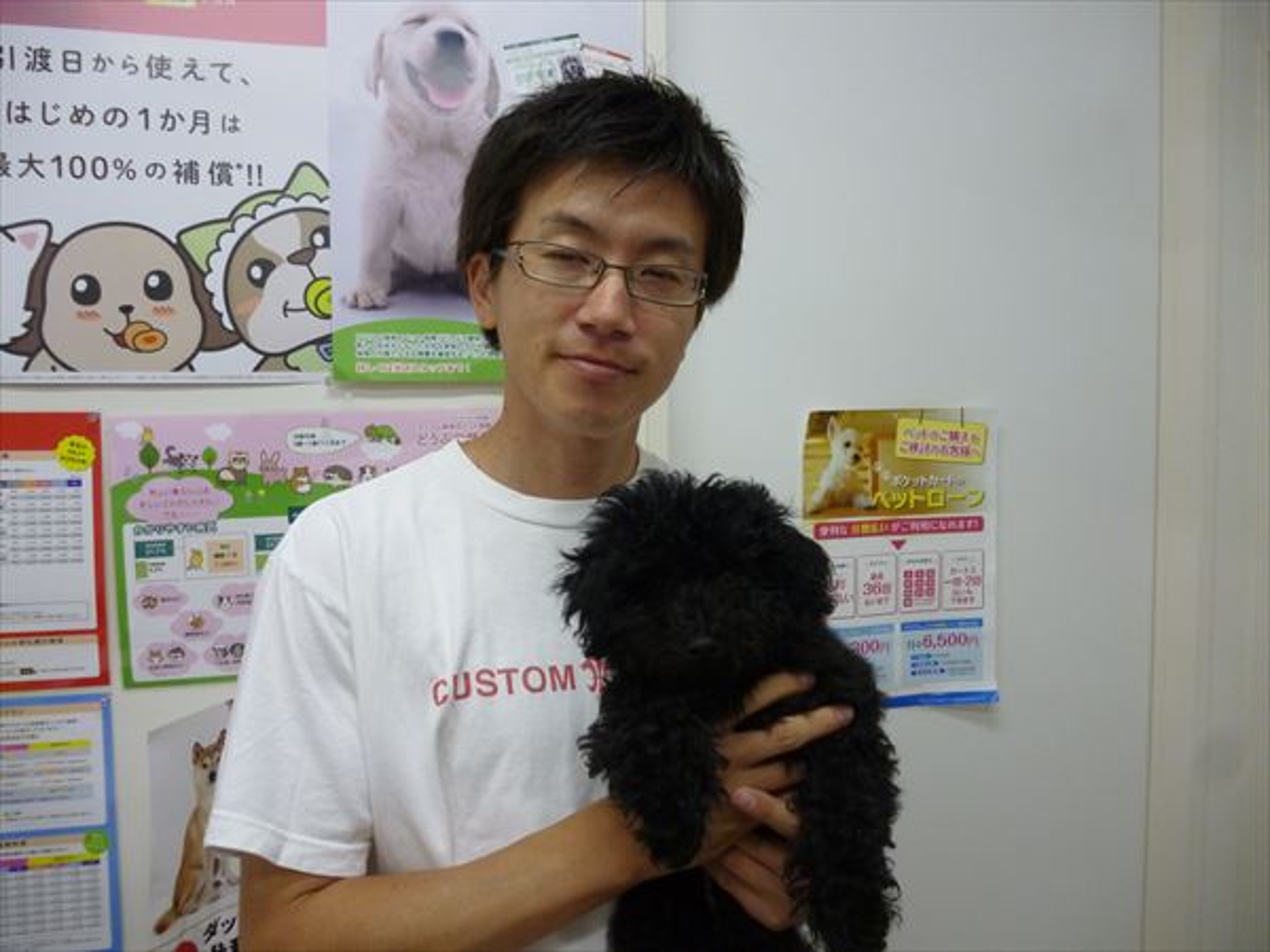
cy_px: 476
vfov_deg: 49.7
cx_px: 635
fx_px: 1027
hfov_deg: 63.4
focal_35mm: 28
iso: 250
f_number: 3.1
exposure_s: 1/60
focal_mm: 5
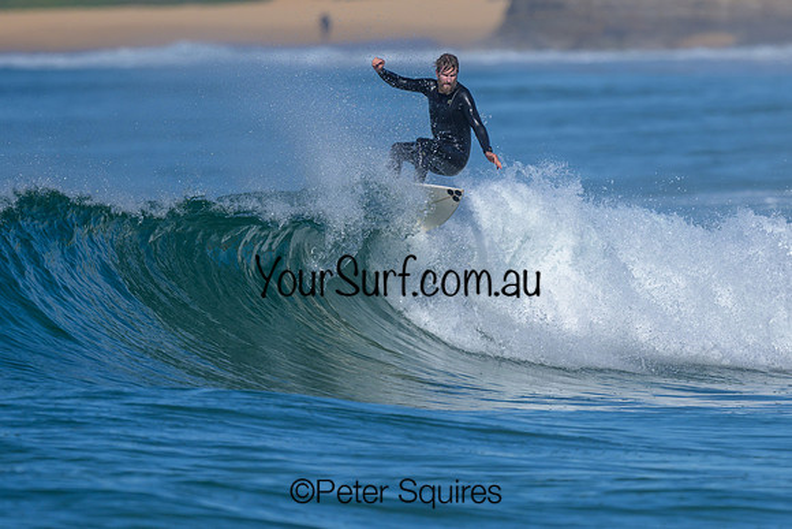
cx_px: 390
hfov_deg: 1.9
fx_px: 24216
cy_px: 228
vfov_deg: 1.3
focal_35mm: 1101
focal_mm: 800
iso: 200
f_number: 6.3
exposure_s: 1/2000
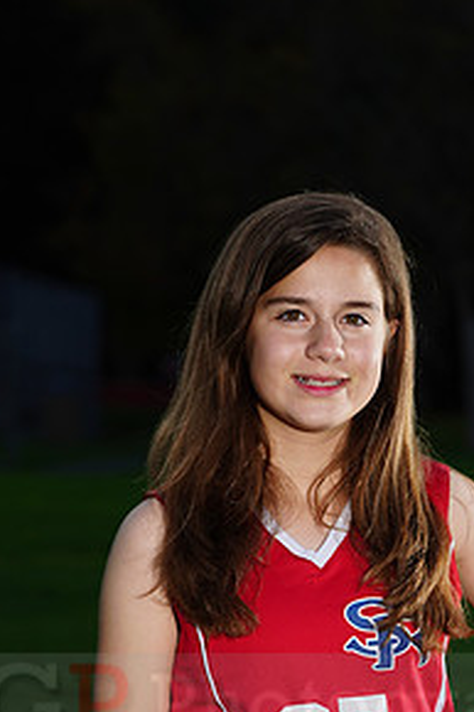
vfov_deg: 6.4
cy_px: 687
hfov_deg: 4.3
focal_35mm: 320
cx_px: 328
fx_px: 6327
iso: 200
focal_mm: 160
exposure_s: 1/250
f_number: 9
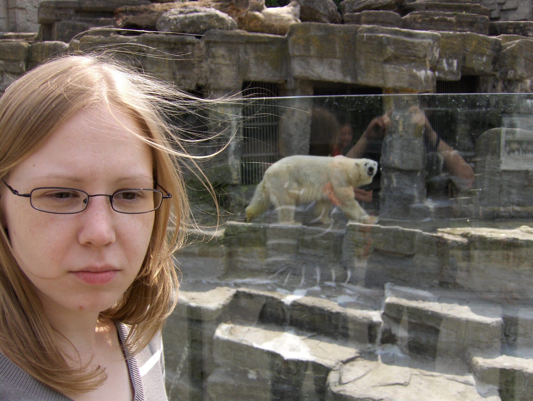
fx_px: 540
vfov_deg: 40.8
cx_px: 266
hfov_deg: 52.6
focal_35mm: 35
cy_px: 200
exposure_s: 1/538
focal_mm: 7.5
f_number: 4.3
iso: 100
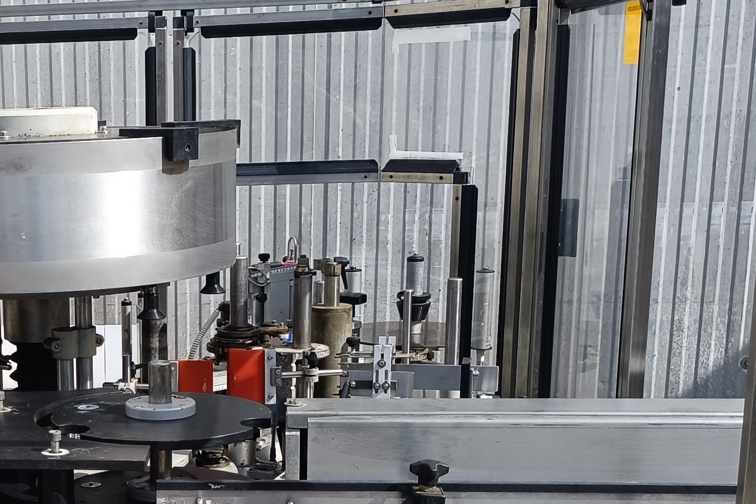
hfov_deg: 27.9
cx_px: 45
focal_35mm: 69
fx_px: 1449
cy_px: 457
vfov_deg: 19.4
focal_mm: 6.14
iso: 50
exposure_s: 1/476
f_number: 1.65
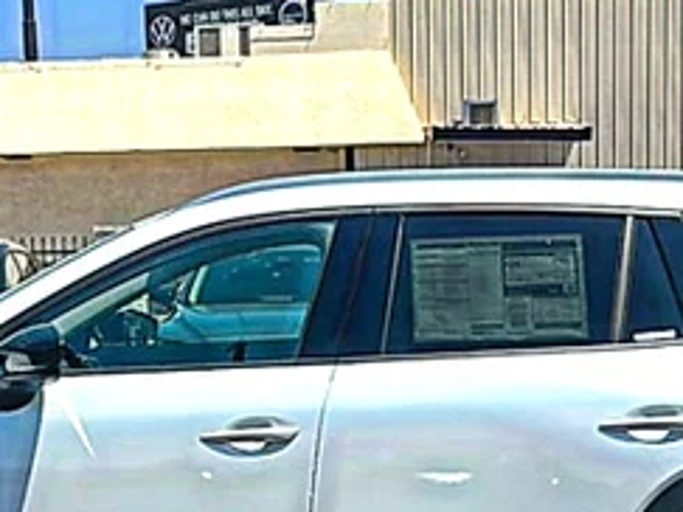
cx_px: 250
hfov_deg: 26.9
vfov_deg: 20.1
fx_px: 1420
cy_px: 454
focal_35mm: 72
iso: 80
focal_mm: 6.86
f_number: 1.78
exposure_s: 1/7143
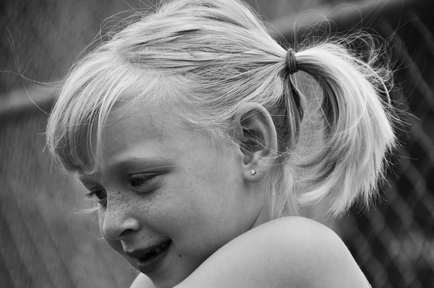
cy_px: 144
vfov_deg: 4.9
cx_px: 217
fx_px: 3341
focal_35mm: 278
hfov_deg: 7.4
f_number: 6.3
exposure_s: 1/1600
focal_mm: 185
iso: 400
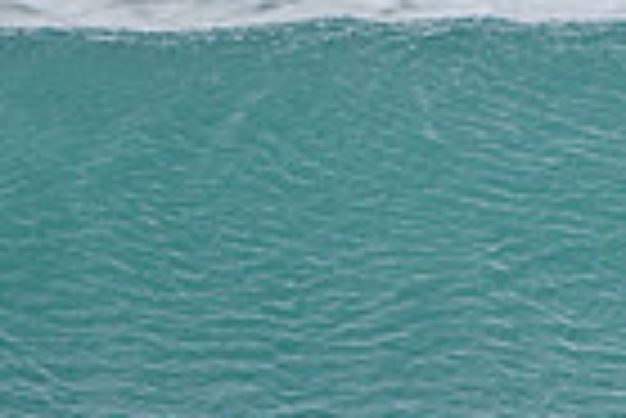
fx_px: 44422
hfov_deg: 0.8
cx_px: -259
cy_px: 449
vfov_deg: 0.5
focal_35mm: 2552
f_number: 5.6
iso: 450
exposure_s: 1/2000
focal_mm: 500
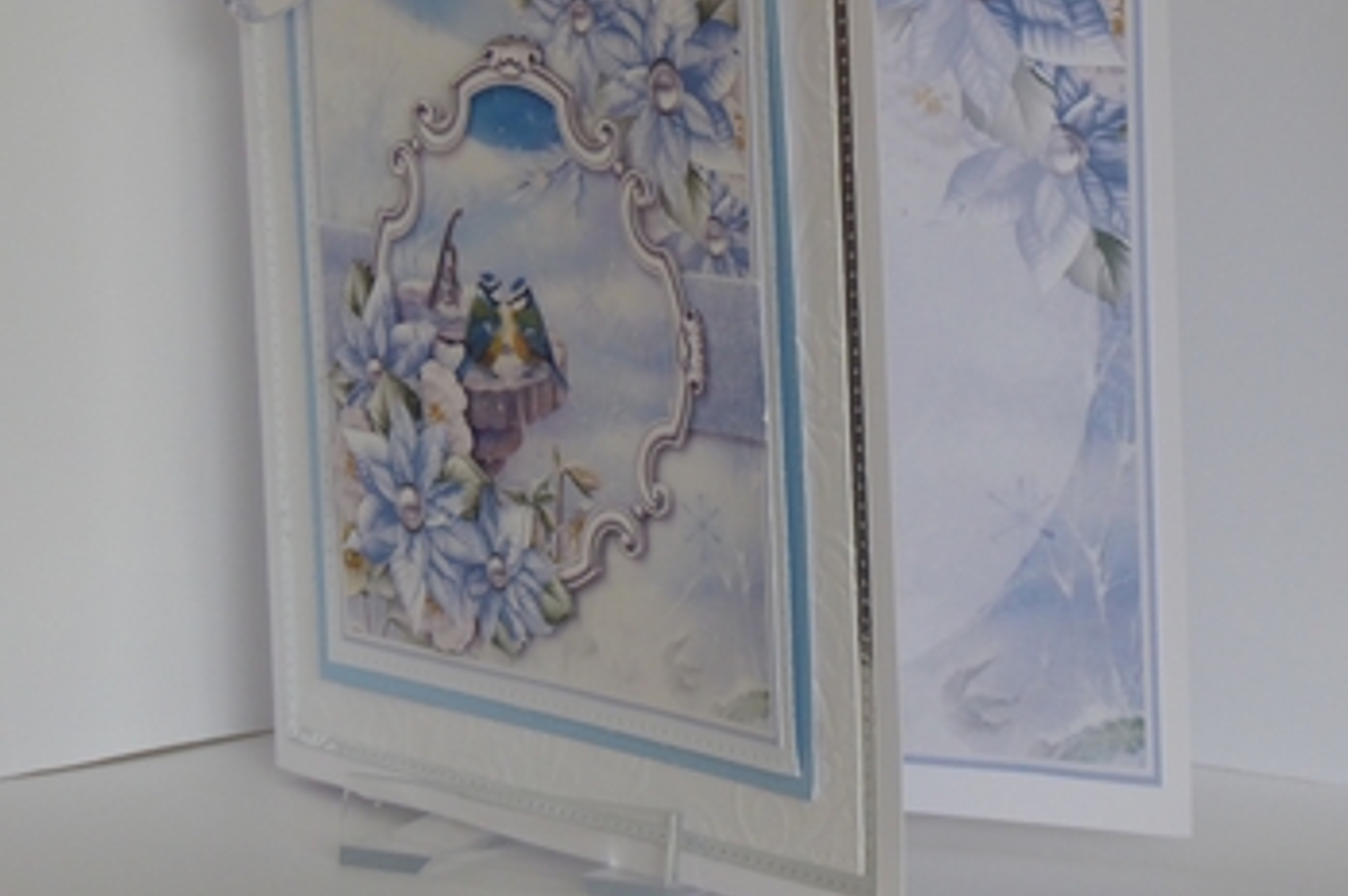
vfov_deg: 8.7
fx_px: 5873
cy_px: 311
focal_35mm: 157
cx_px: 730
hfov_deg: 13.1
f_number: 5.1
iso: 250
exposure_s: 1/125
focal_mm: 19
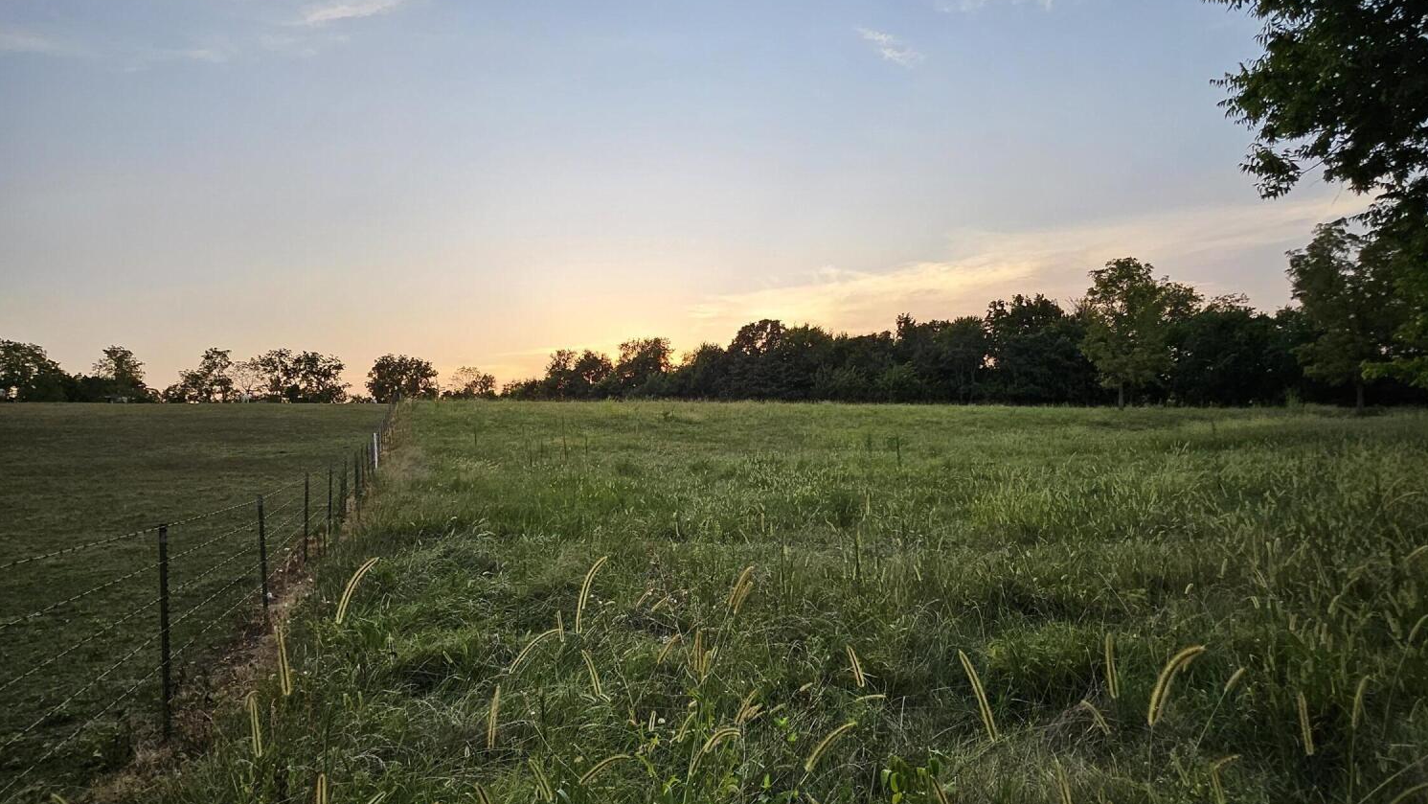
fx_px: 719
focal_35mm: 19
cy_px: 426
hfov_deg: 89.6
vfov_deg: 58.3
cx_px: 716
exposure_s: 1/208
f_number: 2.2
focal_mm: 1.74
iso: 32
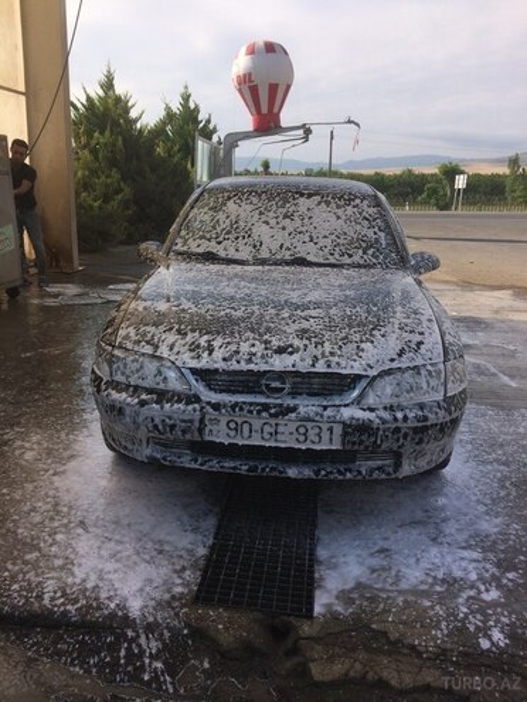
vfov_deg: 61.7
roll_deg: -1.2
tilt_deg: -20.1
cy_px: 351
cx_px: 264
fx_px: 589
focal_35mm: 29
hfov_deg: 48.2
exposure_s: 1/2283
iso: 32
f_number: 2.2
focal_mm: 4.15
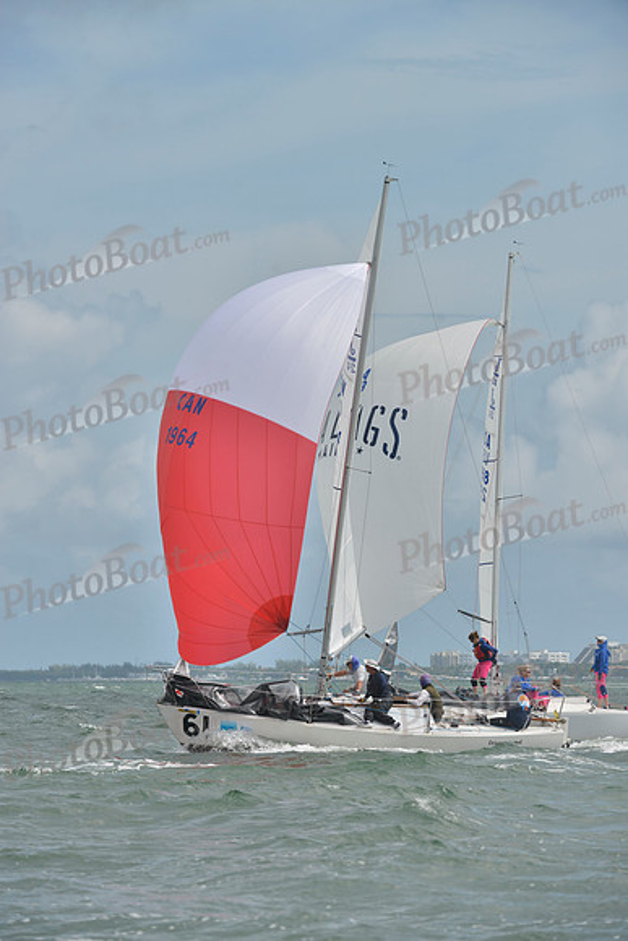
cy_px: 470
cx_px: 314
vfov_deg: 10.3
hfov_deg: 6.9
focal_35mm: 200
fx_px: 5230
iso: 280
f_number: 8
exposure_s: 1/1250
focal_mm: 200
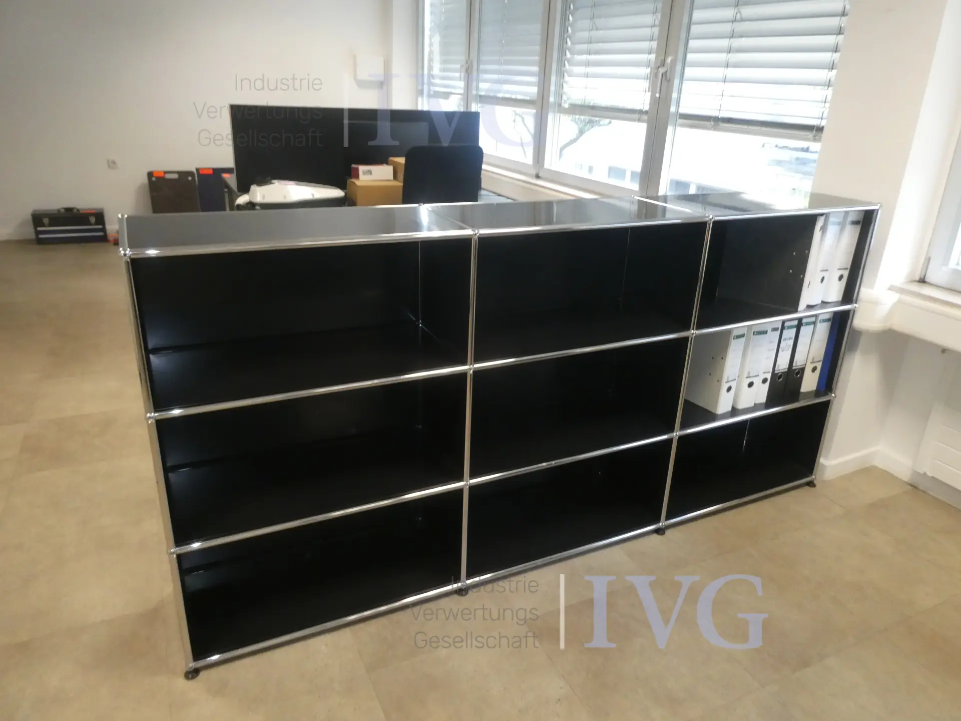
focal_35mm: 24
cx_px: 480
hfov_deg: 71.6
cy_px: 360
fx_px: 666
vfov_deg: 56.8
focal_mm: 4.3
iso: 640
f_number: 3.3
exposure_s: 1/60
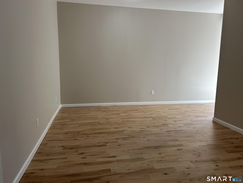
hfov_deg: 67.3
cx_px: 122
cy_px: 92
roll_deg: -0.8
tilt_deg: -8.3
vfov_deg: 53.1
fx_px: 183
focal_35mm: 26
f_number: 1.5
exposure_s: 1/120
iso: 50
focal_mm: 5.7
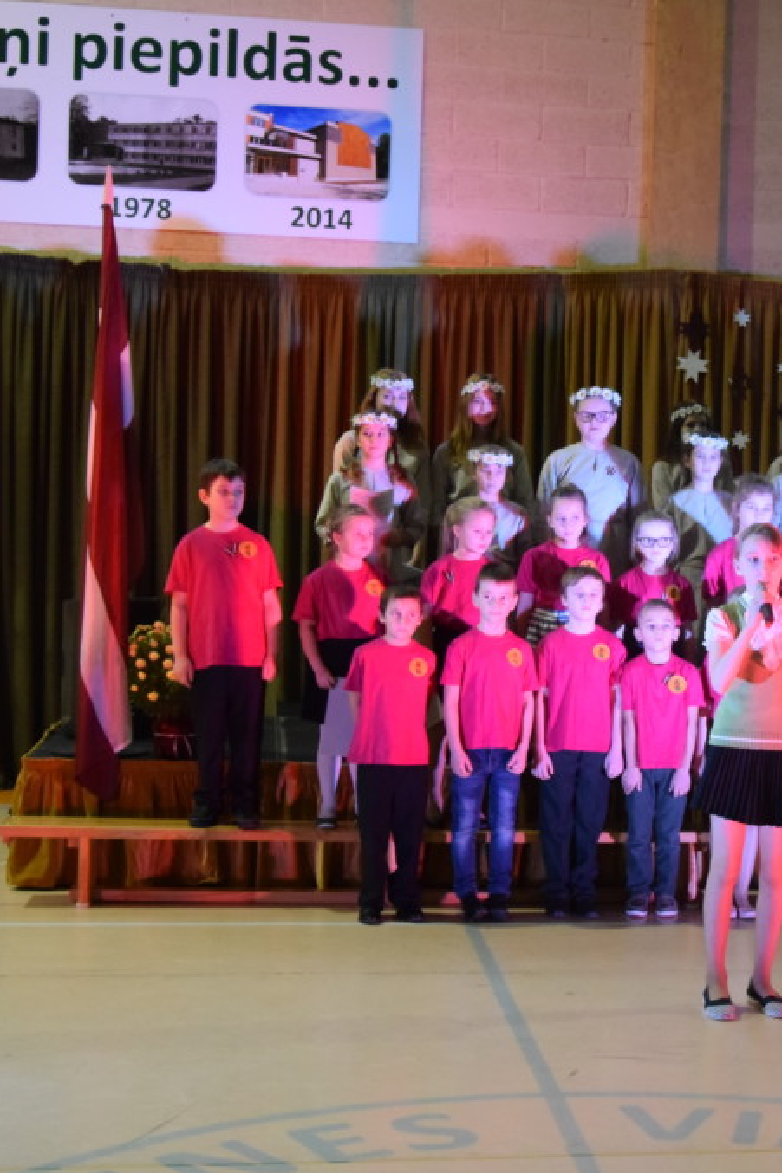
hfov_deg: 22.6
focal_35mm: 59
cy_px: 588
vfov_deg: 33.9
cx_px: 659
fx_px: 1923
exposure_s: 1/125
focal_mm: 26
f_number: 4
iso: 3200
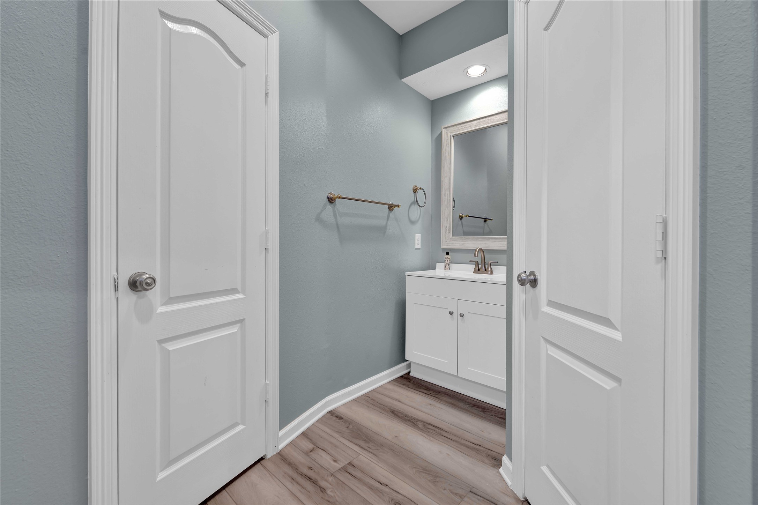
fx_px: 295
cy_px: 252
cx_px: 379
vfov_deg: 81.2
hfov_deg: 104.3
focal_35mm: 14
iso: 100
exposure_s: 1/2
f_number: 8
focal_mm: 14
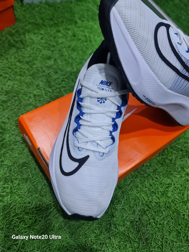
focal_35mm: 25
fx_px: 182
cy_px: 126
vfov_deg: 69.4
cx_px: 94
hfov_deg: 54.9
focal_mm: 7
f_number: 1.8
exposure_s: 1/60
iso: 200
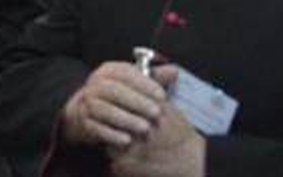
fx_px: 1816
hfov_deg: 8.9
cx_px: 143
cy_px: -82
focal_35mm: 236
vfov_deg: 5.5
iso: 3200
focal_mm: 31
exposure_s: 1/125
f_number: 4.2
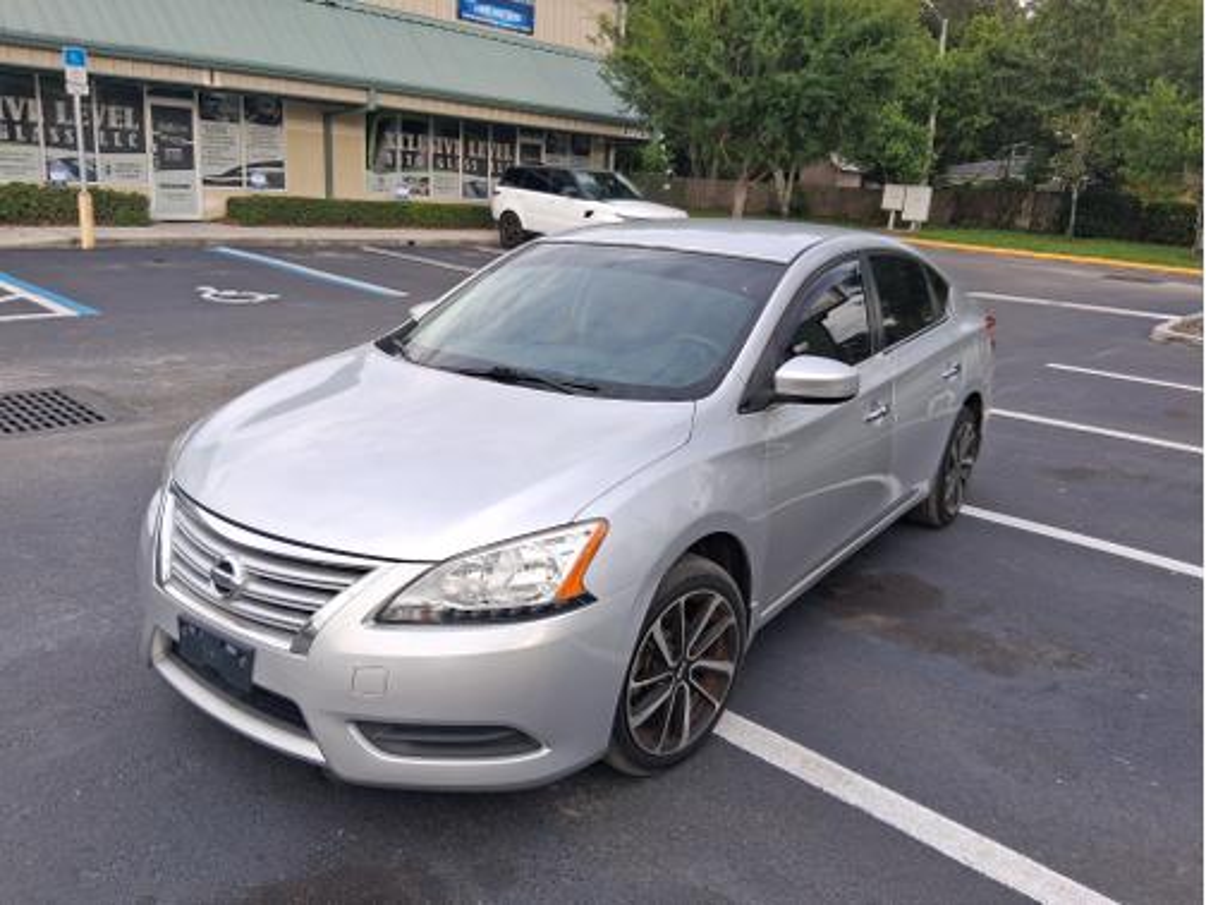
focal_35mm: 26
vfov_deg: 53.1
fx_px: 906
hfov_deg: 67.3
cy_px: 452
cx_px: 603
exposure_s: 1/100
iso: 25
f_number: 1.8
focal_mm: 3.98
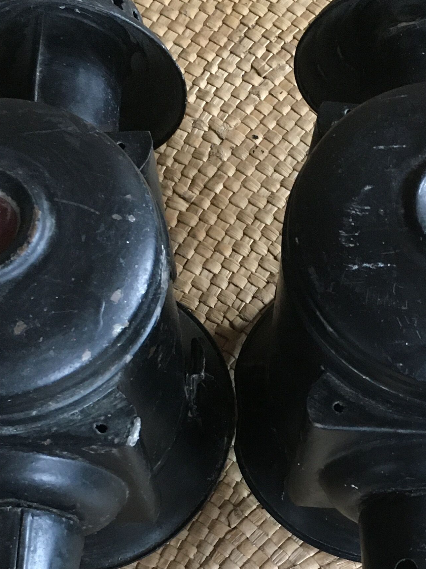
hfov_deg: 21.6
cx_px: 242
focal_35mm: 68
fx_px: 1116
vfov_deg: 27.7
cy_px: 486
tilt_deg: -71.3
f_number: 2.2
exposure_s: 1/20
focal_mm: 4.15
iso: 200
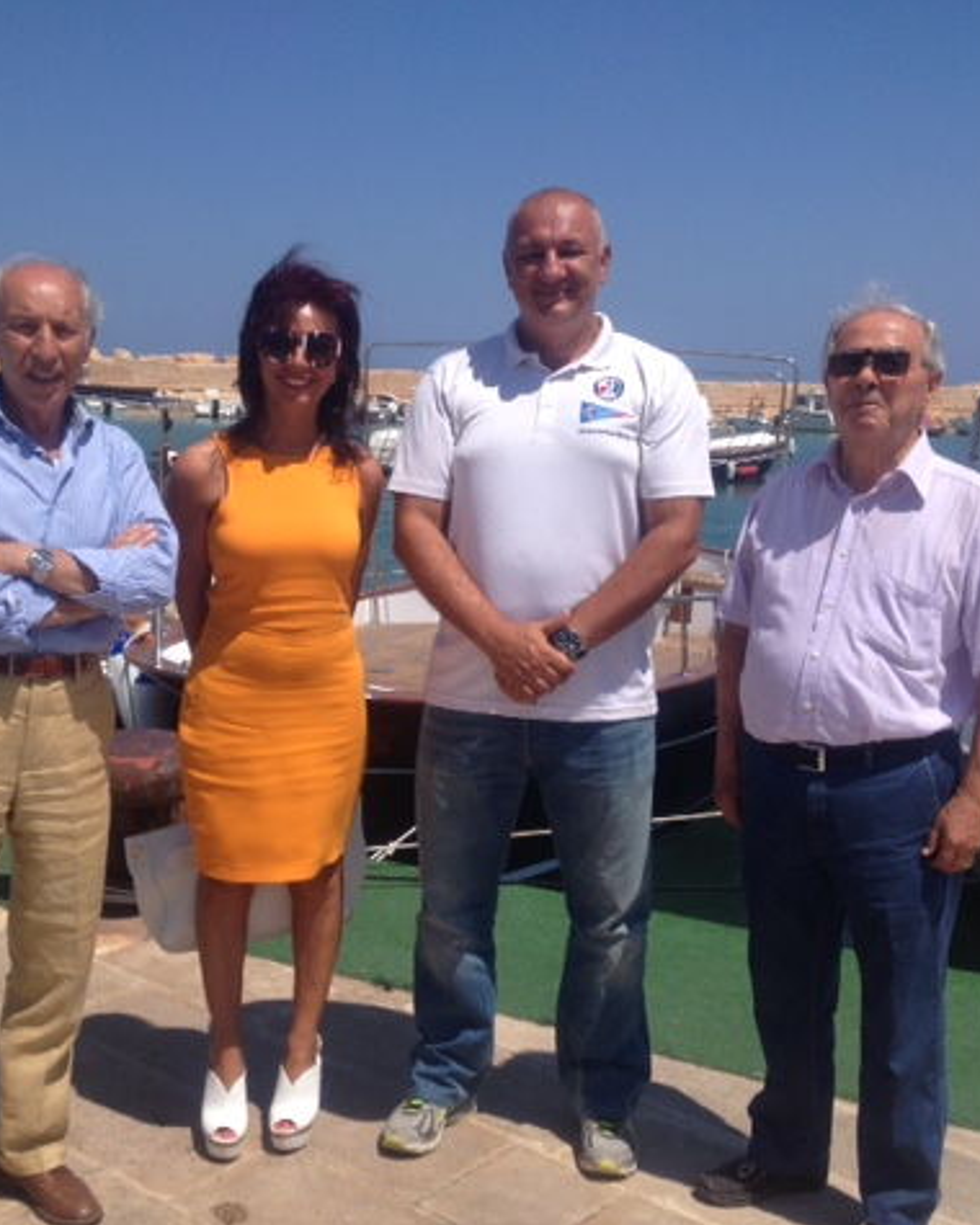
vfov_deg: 40.3
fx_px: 1668
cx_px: 436
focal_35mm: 46
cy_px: 611
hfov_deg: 32.7
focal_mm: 4.28
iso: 50
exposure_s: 1/2404
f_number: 2.4
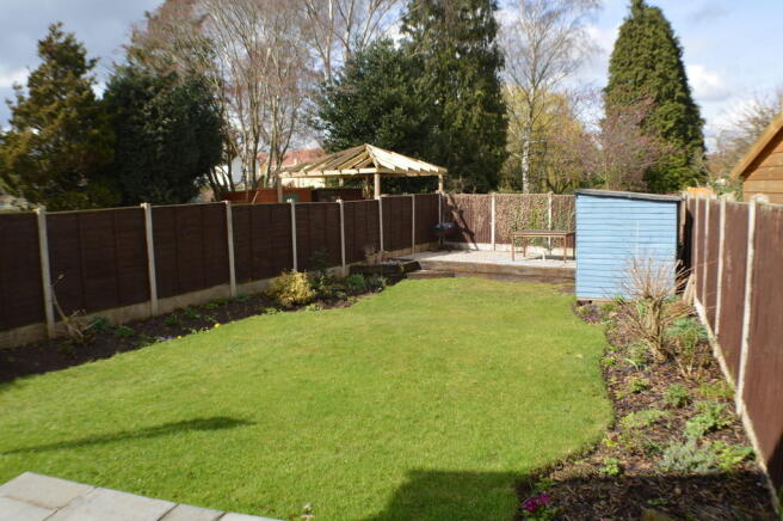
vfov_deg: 39.9
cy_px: 260
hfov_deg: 57.3
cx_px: 392
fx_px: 717
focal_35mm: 33
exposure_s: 1/200
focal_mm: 22
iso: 100
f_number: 7.1
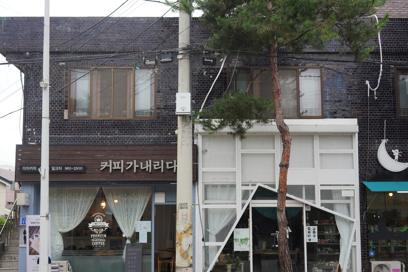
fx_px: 499
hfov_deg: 44.5
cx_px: 199
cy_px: 164
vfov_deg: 30.4
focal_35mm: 44
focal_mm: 35
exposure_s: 1/160
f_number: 6.3
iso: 400
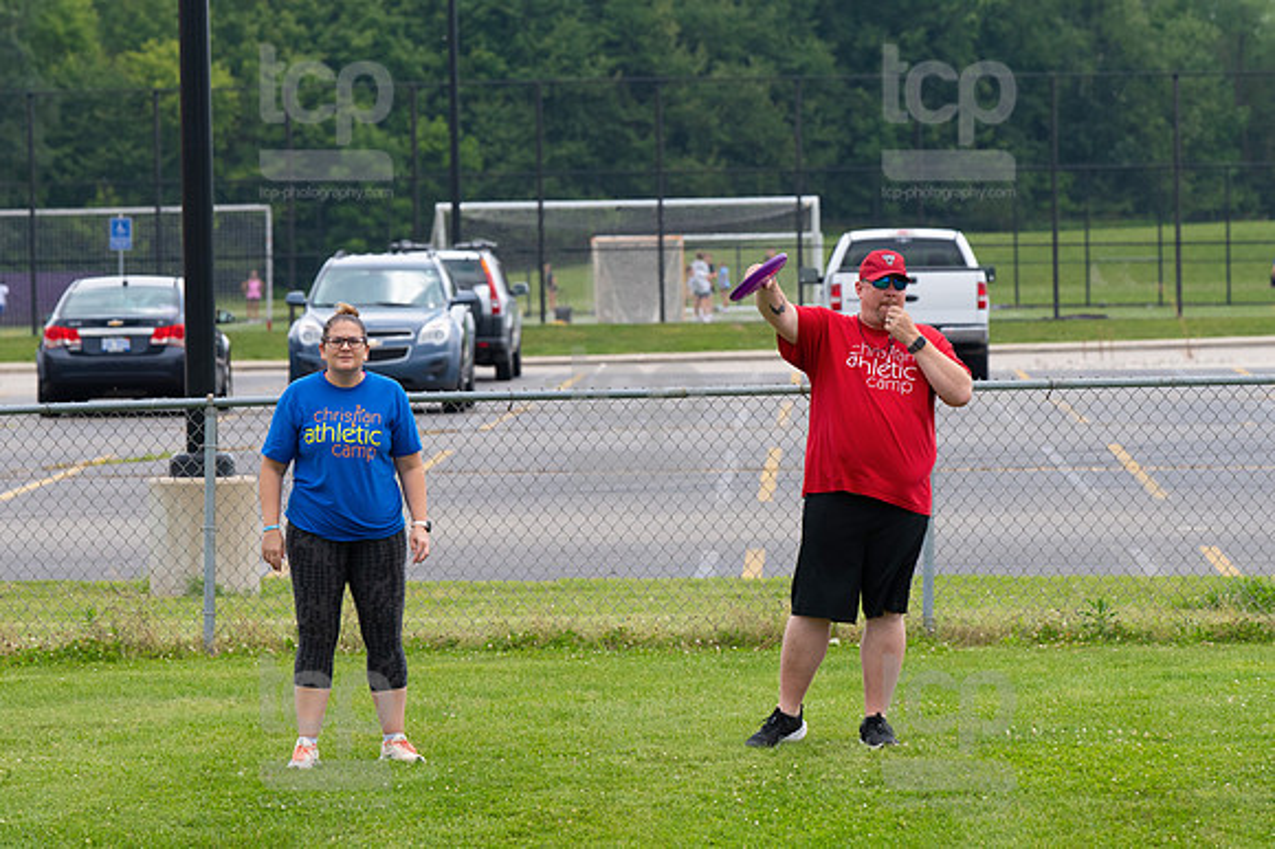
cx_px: 638
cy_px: 424
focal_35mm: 232
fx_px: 8212
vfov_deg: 5.9
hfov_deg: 8.9
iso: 400
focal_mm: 155
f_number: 5.6
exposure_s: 1/1250
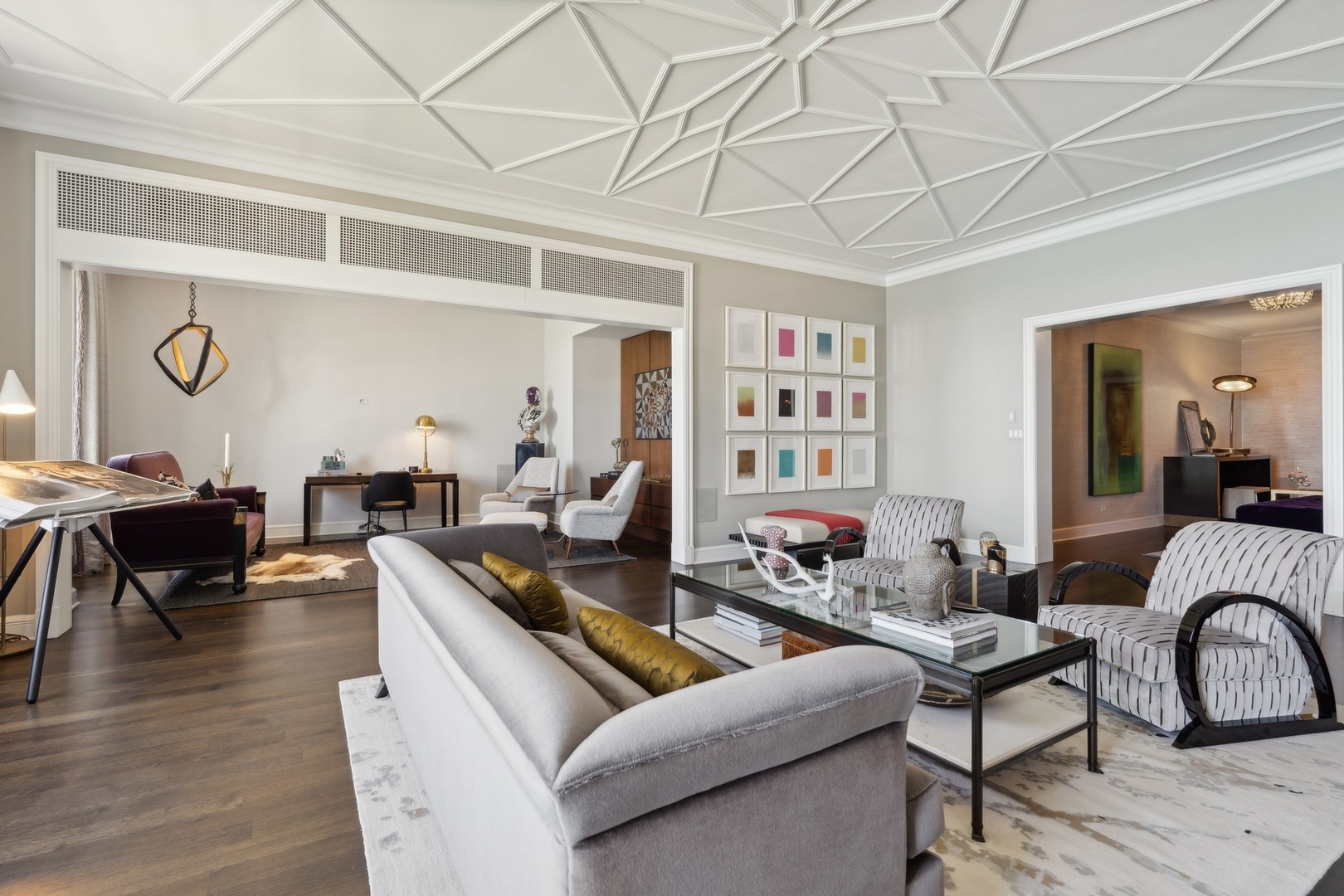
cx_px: 672
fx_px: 597
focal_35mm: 16
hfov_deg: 96.7
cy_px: 448
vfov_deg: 73.7
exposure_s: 1/13
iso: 320
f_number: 8
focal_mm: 16
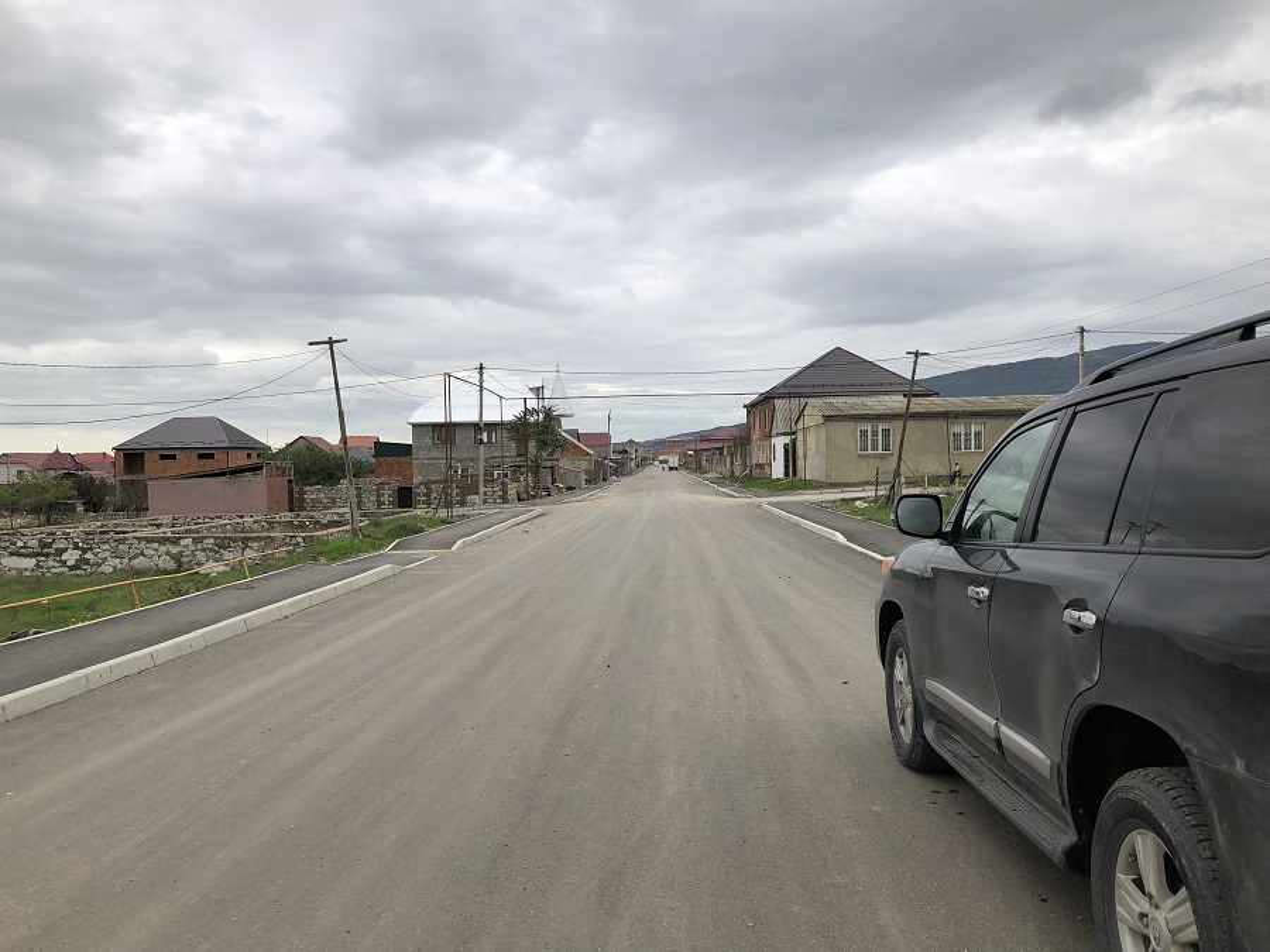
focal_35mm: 28
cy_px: 476
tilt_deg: -0.7
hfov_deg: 63.4
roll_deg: +0.2
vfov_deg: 49.7
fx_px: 1027
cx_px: 635
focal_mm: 3.99
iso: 20
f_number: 1.8
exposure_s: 1/1297
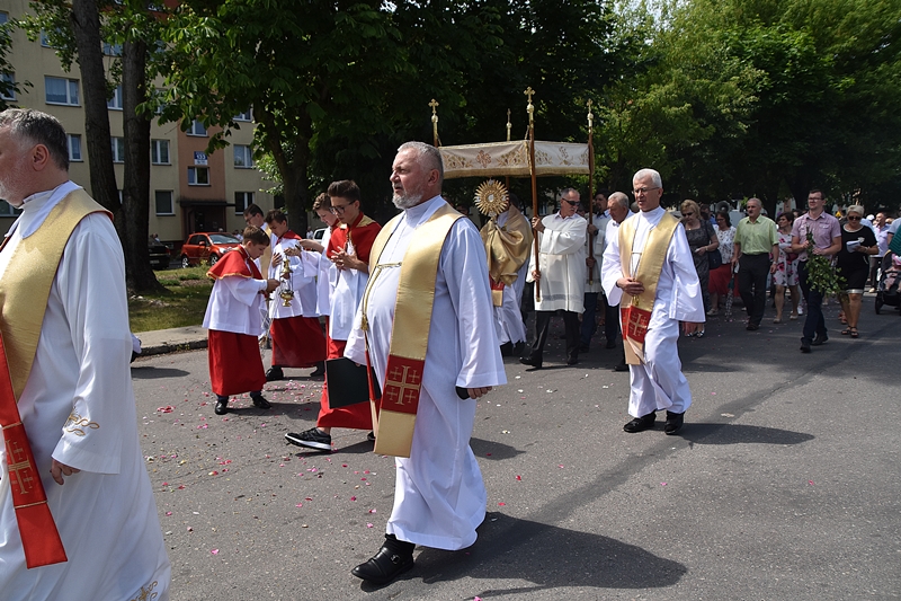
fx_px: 676
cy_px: 300
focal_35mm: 27
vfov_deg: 47.9
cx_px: 450
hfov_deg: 67.4
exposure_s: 1/1600
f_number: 6.3
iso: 400
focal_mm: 18
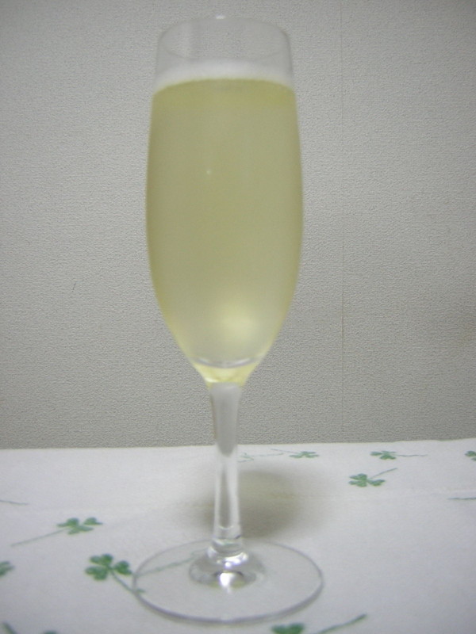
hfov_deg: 39.7
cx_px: 238
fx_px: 660
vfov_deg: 51.4
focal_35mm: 36
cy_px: 317
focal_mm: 4.7
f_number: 2.6
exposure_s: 1/8.3
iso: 50
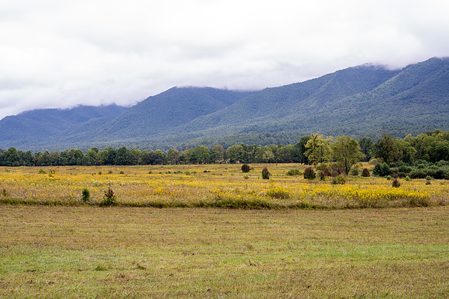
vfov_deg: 19.5
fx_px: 873
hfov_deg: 28.8
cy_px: 150
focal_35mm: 70
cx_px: 224
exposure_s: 1/15
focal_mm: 70
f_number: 11
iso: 100
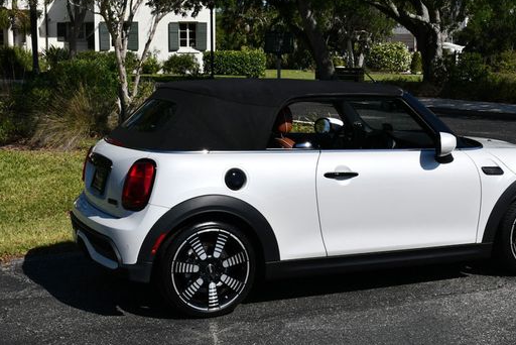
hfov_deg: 30.9
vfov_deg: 20.9
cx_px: 305
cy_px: 152
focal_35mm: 65
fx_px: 932
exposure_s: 1/320
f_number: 9
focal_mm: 26
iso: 100
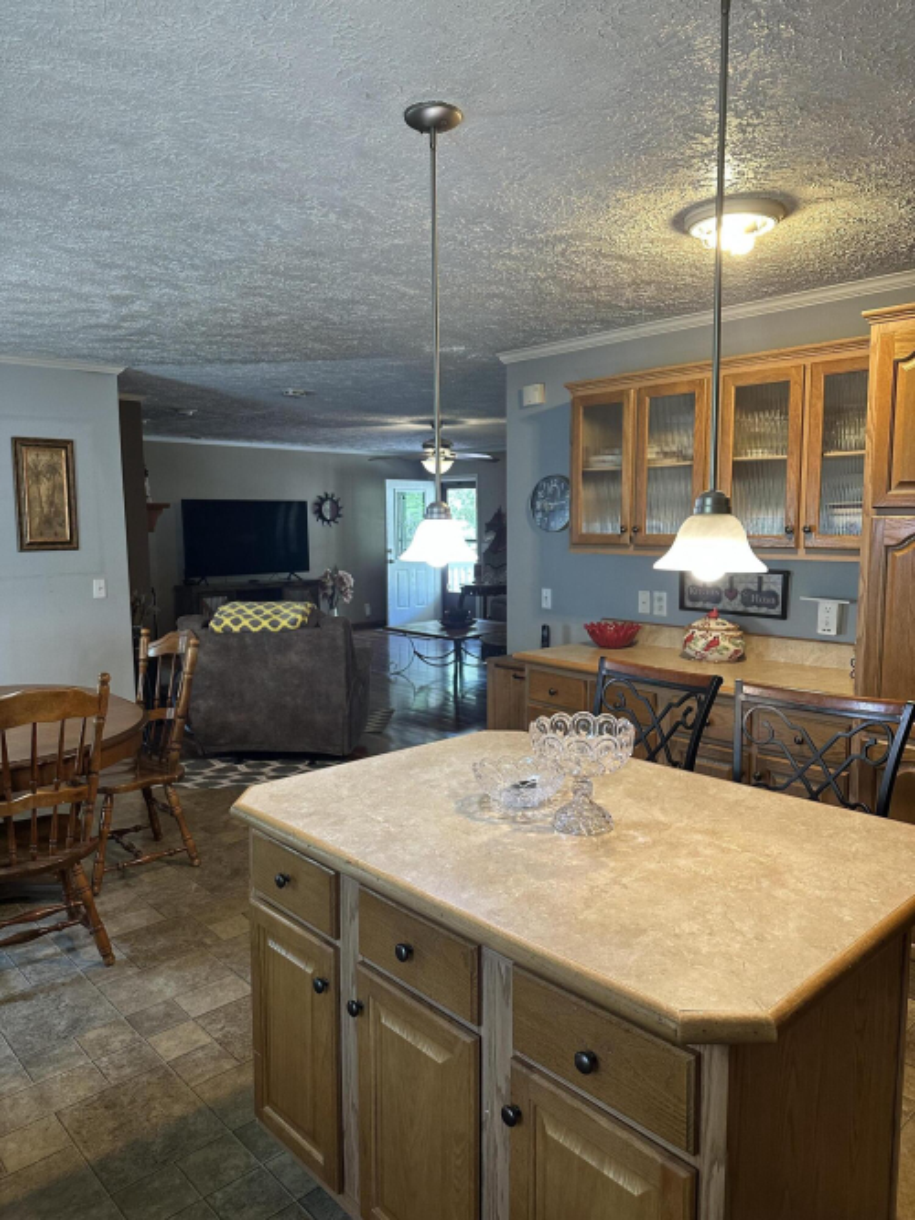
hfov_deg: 56.8
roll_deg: -0.6
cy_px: 610
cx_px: 458
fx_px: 846
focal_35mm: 24
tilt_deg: -6.2
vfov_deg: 71.6
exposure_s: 1/120
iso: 250
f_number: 1.78
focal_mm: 6.86
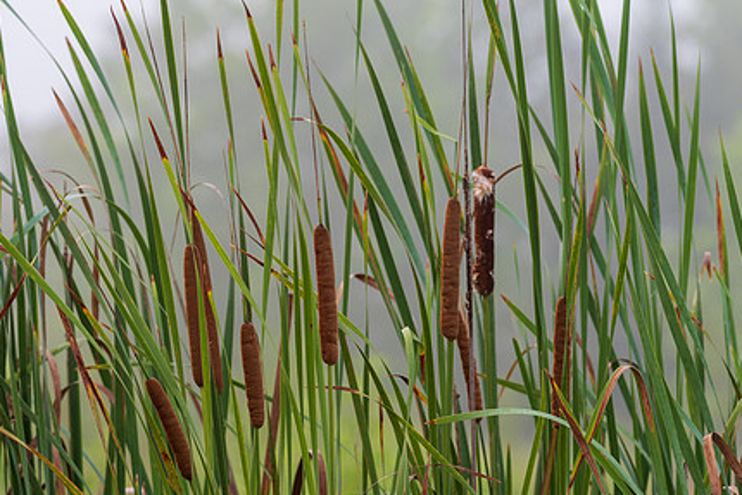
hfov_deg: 4.6
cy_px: 272
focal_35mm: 445
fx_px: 9175
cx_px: 330
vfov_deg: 3.1
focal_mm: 220
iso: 200
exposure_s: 1/125
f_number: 6
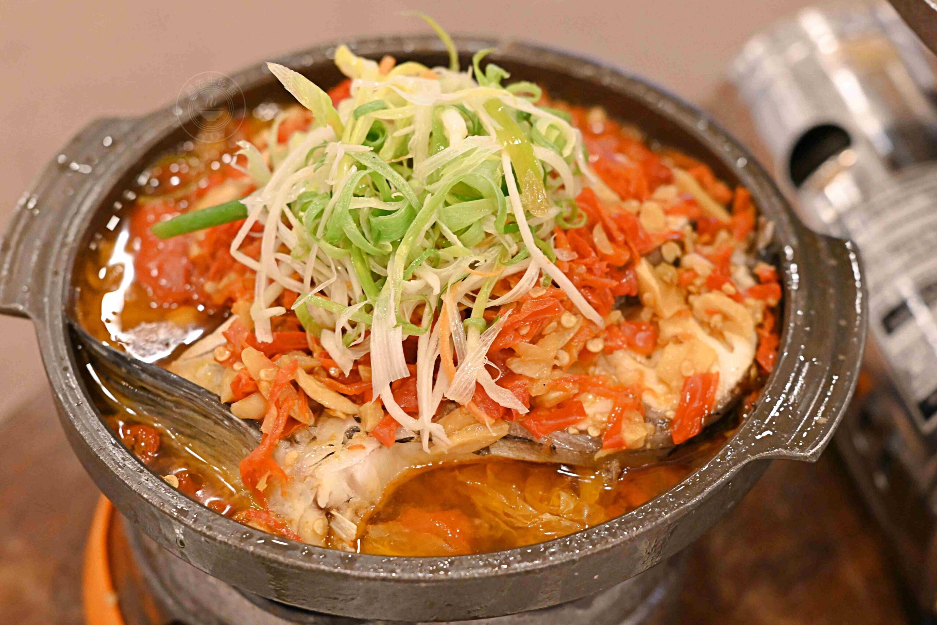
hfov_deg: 27.0
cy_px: 312
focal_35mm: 75
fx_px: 1952
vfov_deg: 18.2
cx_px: 468
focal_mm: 50
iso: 3600
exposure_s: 1/200
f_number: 3.2
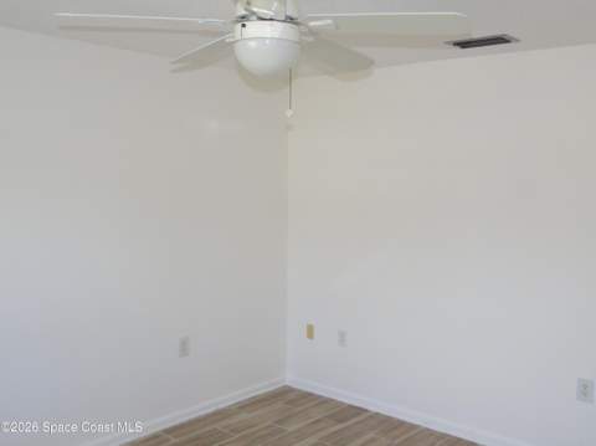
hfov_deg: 54.0
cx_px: 298
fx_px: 585
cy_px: 223
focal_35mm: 34
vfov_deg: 41.7
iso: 200
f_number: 3.8
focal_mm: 6.1
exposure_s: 1/40
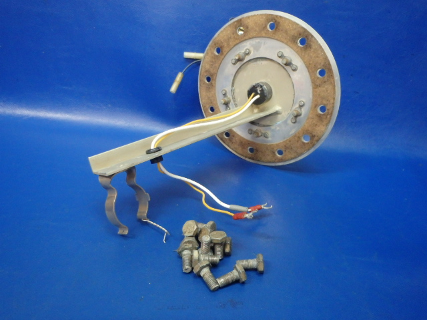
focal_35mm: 28
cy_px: 160
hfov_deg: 63.4
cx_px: 214
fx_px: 345
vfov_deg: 49.7
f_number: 3.9
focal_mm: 5
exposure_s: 1/30
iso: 800
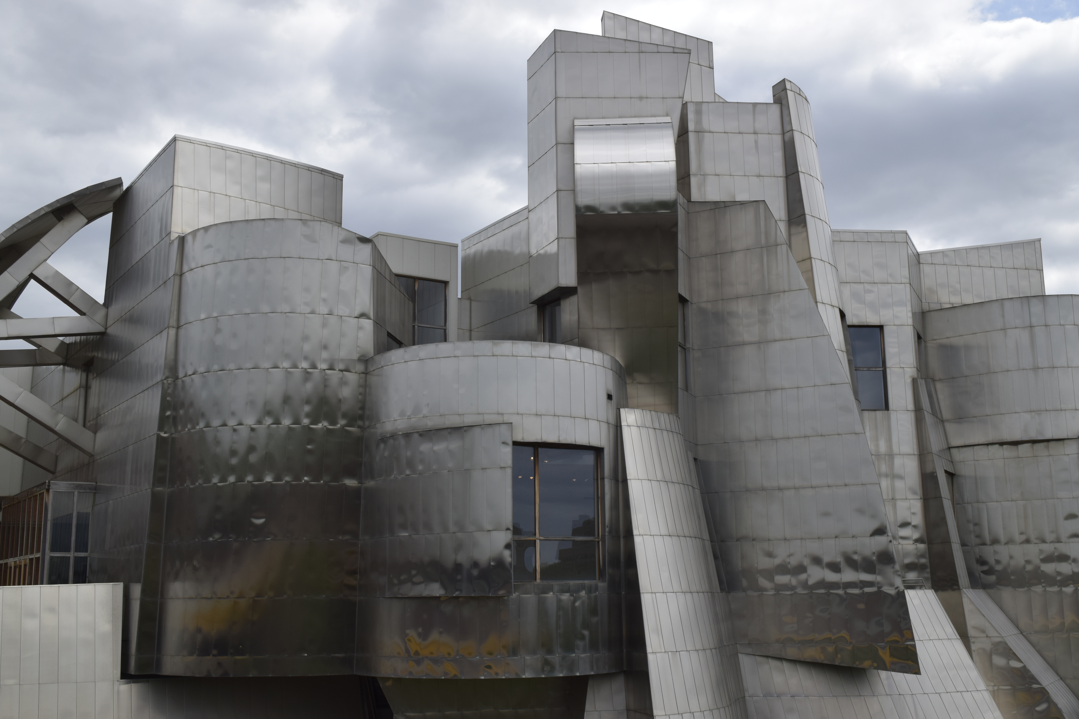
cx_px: 540
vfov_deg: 34.2
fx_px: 1169
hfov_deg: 49.6
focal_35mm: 39
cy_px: 360
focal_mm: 26
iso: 200
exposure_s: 1/400
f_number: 10
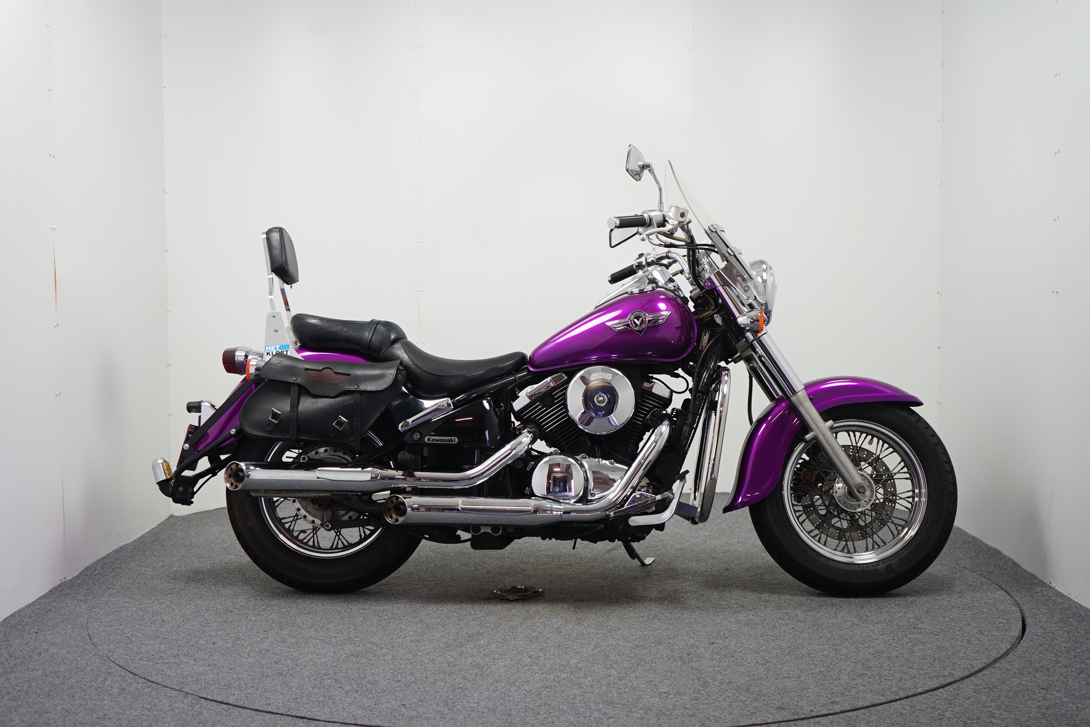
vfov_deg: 31.9
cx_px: 545
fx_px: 1272
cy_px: 364
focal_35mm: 42
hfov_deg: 46.4
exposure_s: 1/60
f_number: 4.5
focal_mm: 42
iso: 500
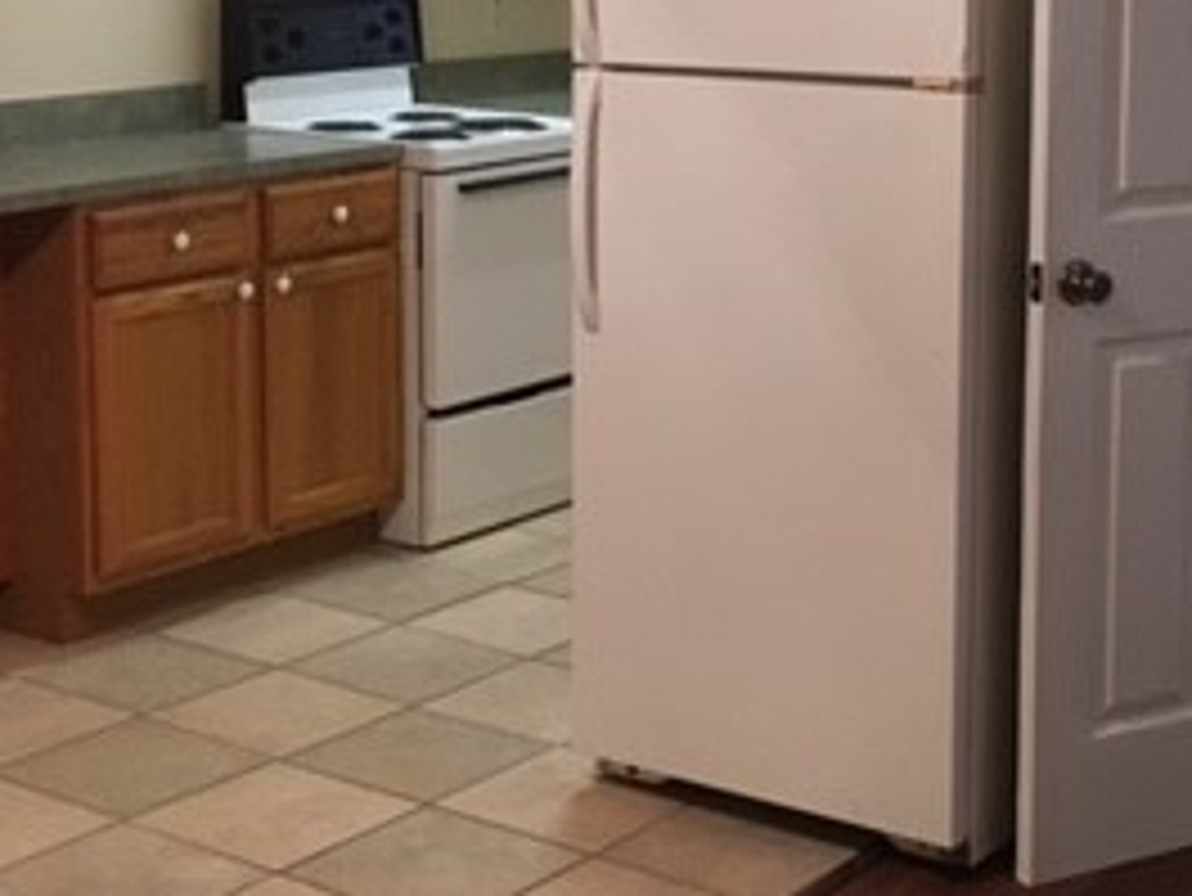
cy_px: 171
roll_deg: +0.4
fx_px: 2412
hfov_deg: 27.7
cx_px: 675
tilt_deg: -7.1
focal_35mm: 70
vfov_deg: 20.8
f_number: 2.2
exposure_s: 1/30
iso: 160
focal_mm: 4.15
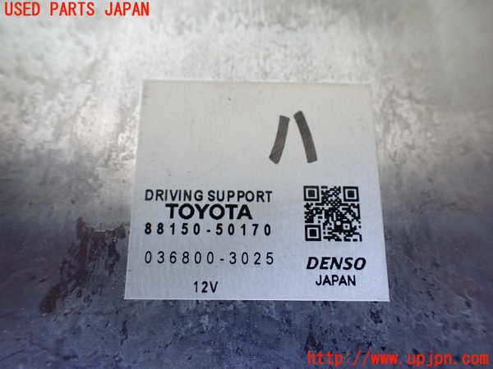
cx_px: 246
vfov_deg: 46.8
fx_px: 427
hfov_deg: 60.0
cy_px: 184
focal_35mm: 30
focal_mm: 5.4
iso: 800
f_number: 2.3
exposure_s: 1/100
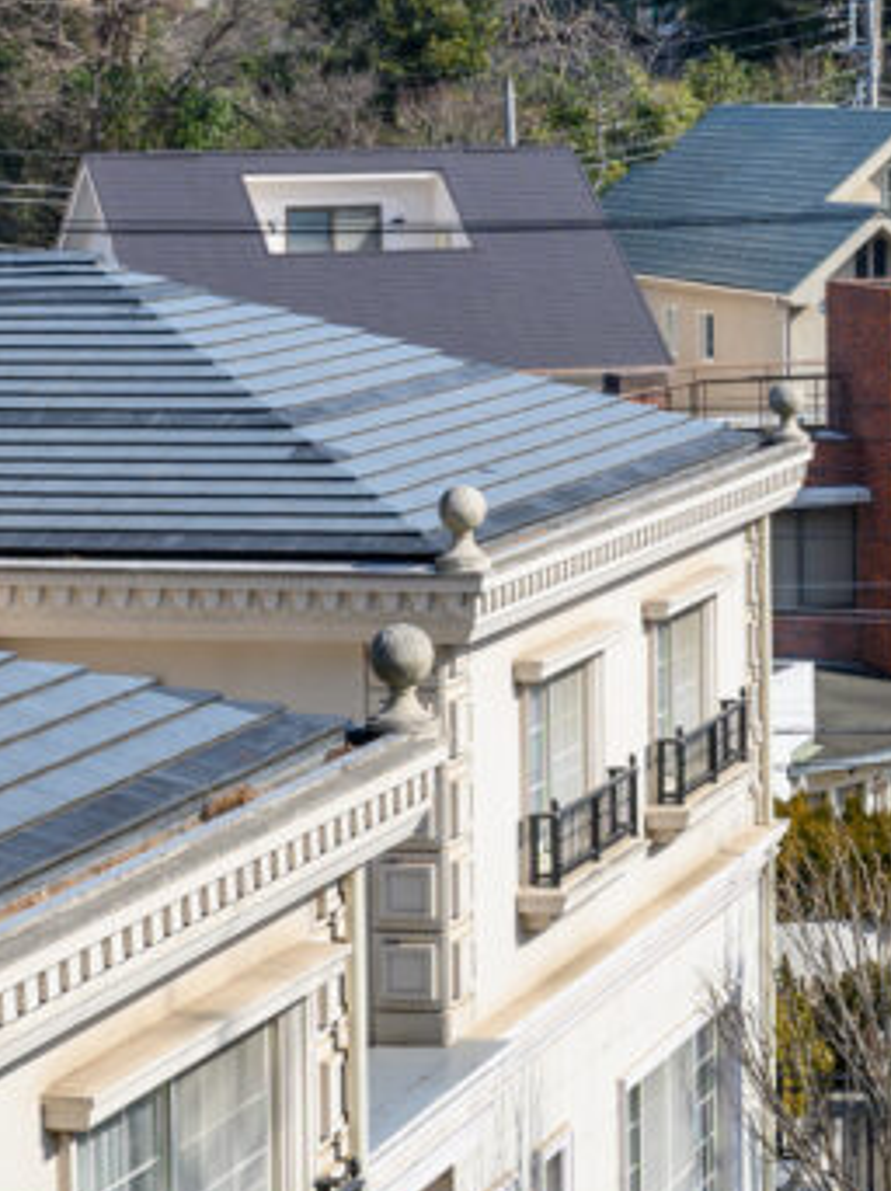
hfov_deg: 12.3
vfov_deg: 16.6
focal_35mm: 118
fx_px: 4055
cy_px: 228
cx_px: 1048
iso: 100
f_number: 8
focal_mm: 41
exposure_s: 1/320
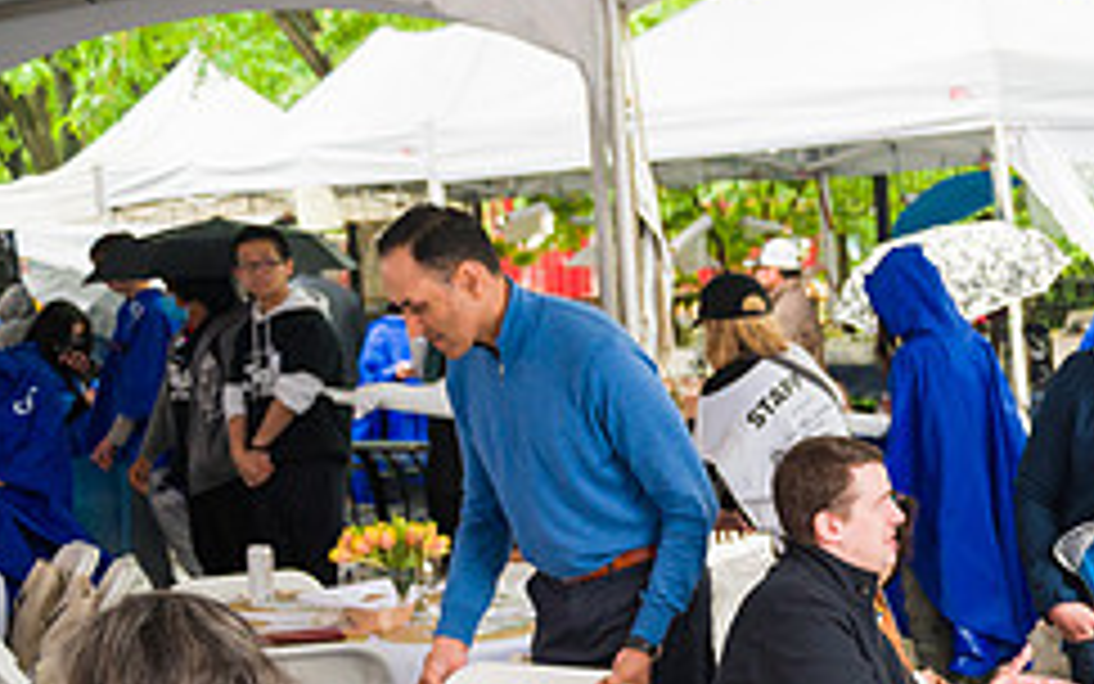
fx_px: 2028
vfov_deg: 18.9
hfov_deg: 27.5
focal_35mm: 68
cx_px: 1211
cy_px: 585
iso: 1000
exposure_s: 1/400
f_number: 3.2
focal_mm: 28
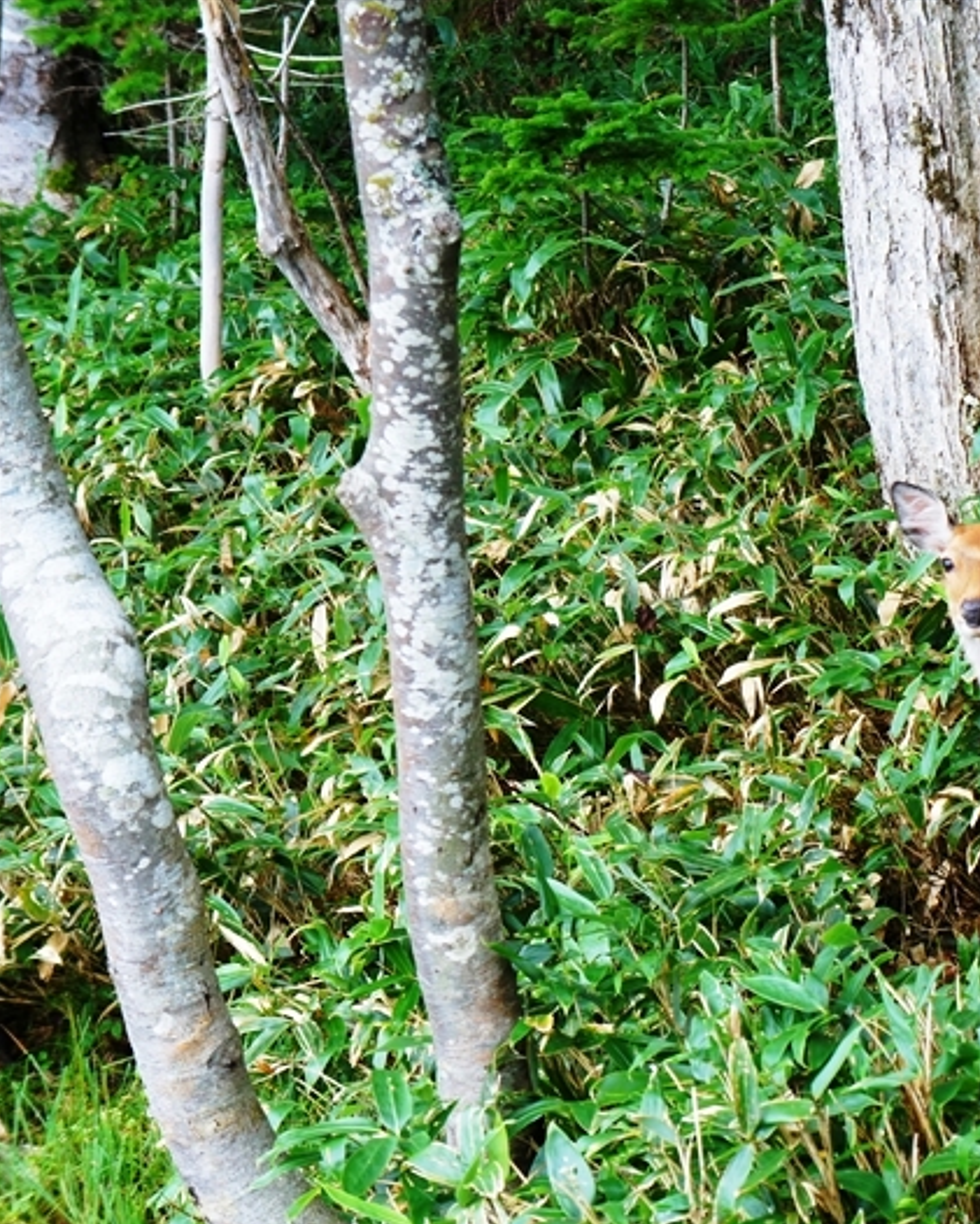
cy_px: 617
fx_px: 4266
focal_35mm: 118
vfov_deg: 16.3
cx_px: 926
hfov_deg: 13.0
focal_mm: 55
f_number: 5.6
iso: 1000
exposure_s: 1/160
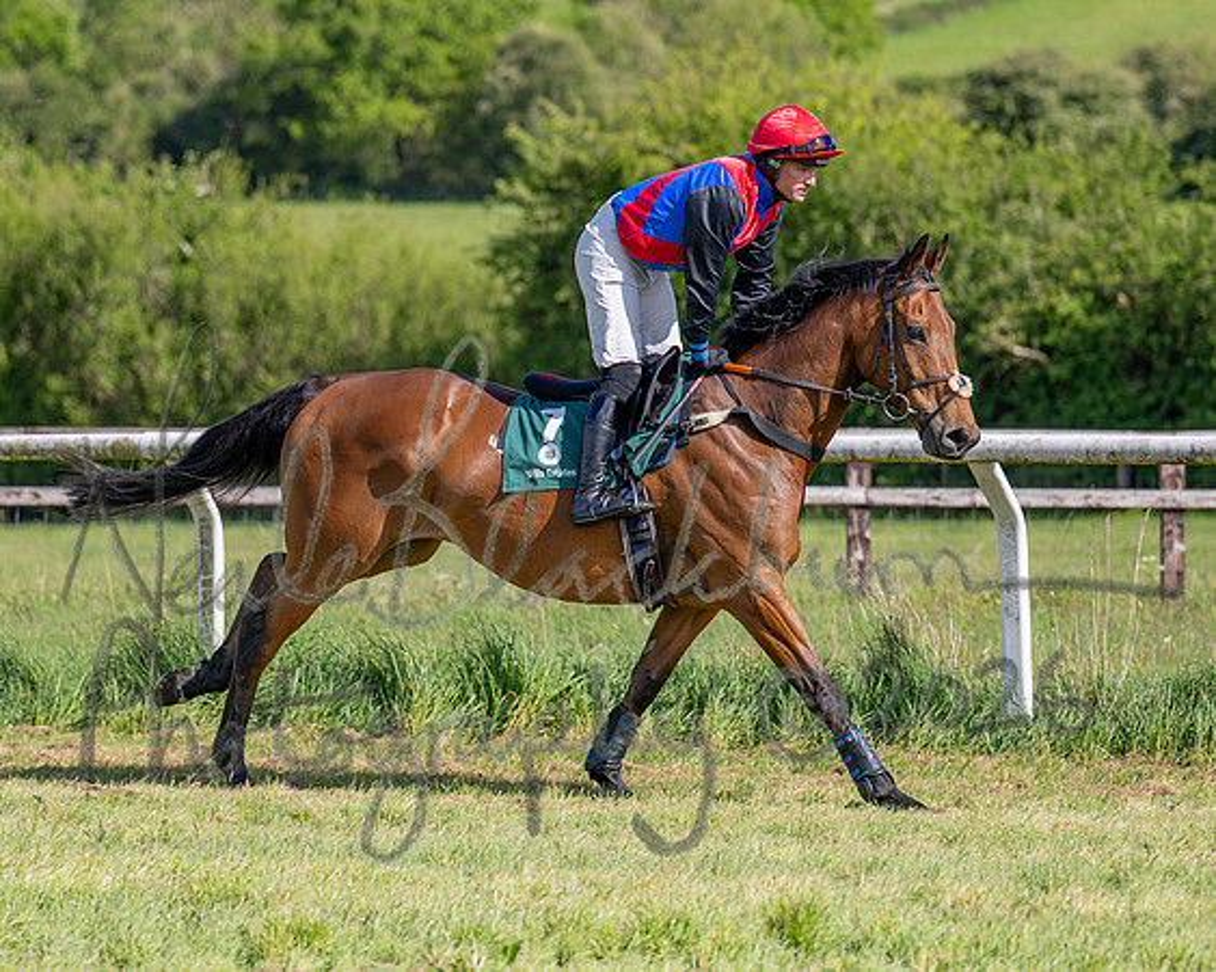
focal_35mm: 214
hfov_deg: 9.0
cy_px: 528
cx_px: 420
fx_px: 7684
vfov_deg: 7.2
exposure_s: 1/2000
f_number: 2.8
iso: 80
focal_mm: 115
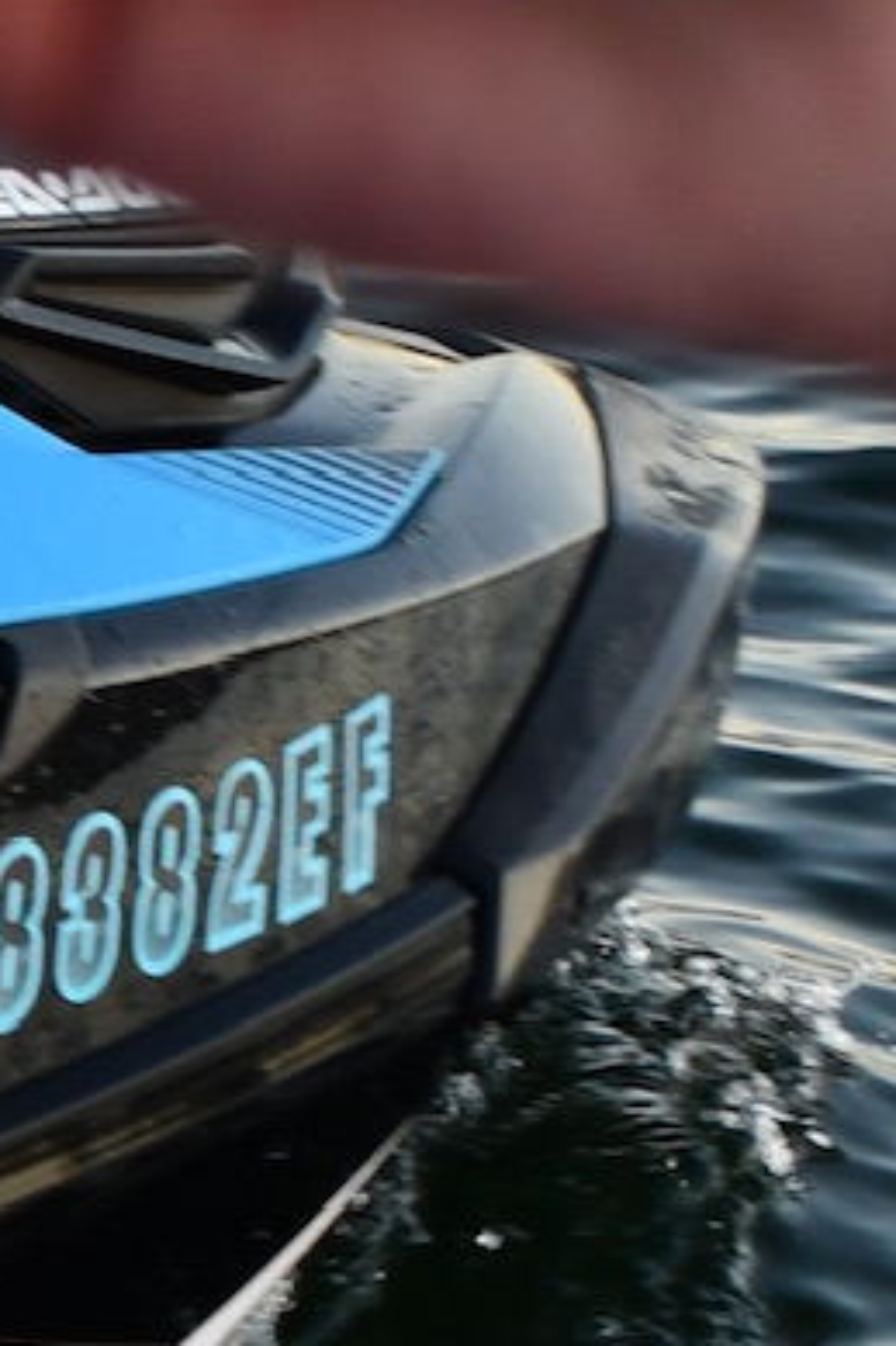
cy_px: 626
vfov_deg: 6.7
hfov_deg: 4.3
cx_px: -1730
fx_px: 11508
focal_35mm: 308
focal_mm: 35
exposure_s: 1/250
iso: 400
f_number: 5.6
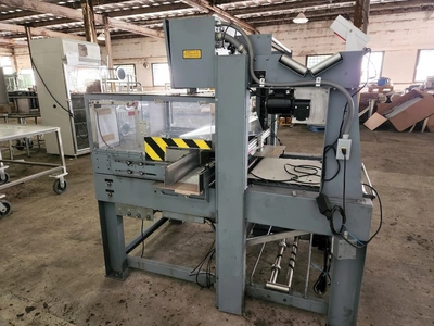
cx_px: 217
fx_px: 288
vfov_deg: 58.9
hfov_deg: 73.9
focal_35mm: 23
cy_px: 163
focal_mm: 5.4
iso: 800
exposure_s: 1/60
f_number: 1.8
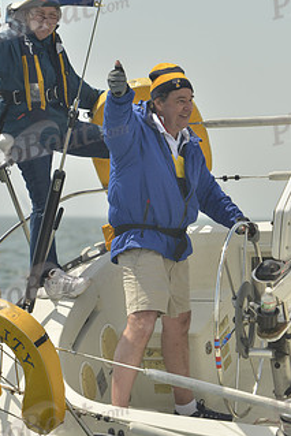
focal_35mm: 264
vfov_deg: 7.8
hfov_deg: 5.2
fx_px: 3197
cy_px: 201
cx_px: 200
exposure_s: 1/1250
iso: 200
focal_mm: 145
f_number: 7.1
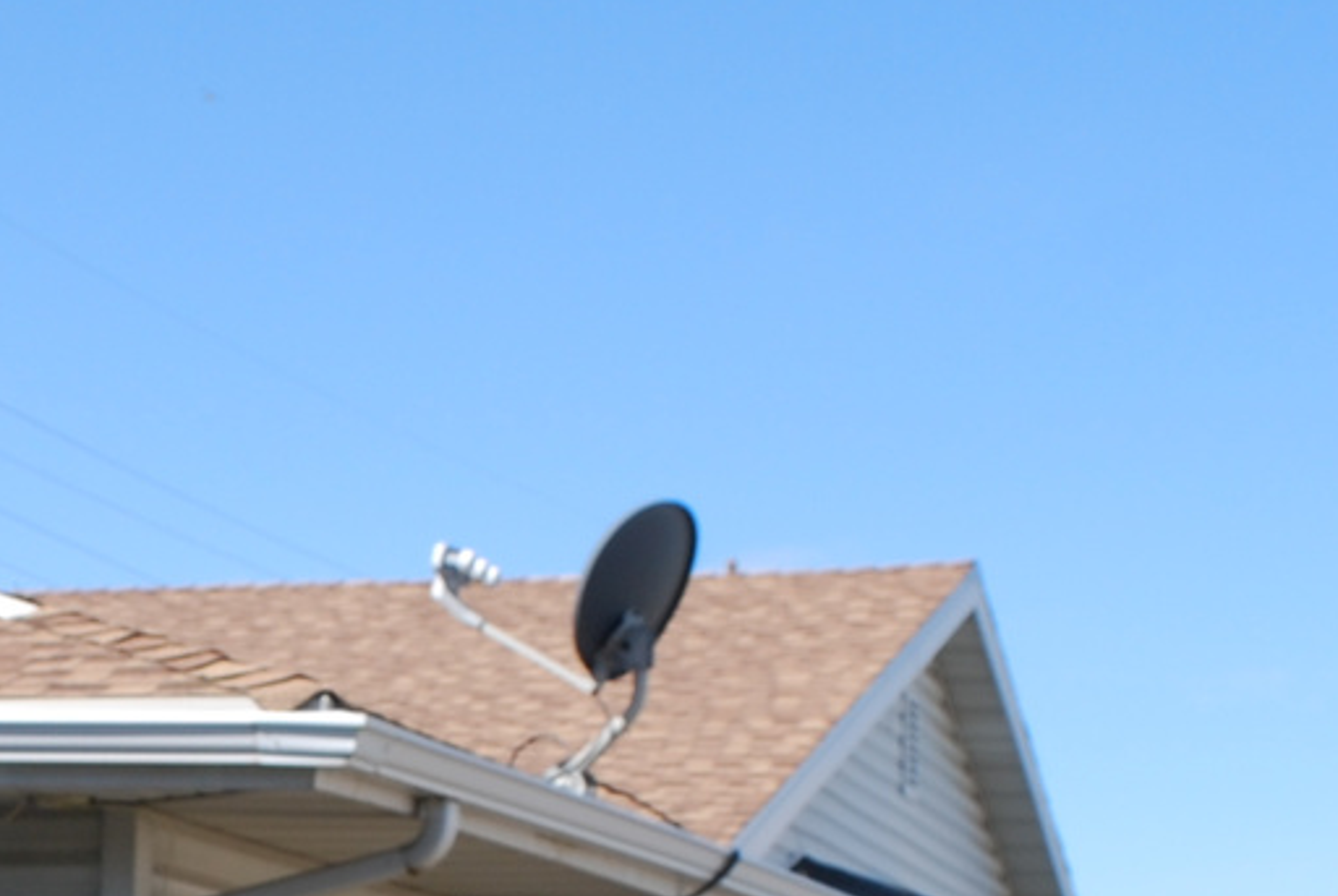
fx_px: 4020
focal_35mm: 108
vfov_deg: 12.5
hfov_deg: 18.6
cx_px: 141
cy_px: 1028
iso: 100
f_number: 7.1
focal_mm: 18
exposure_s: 1/200
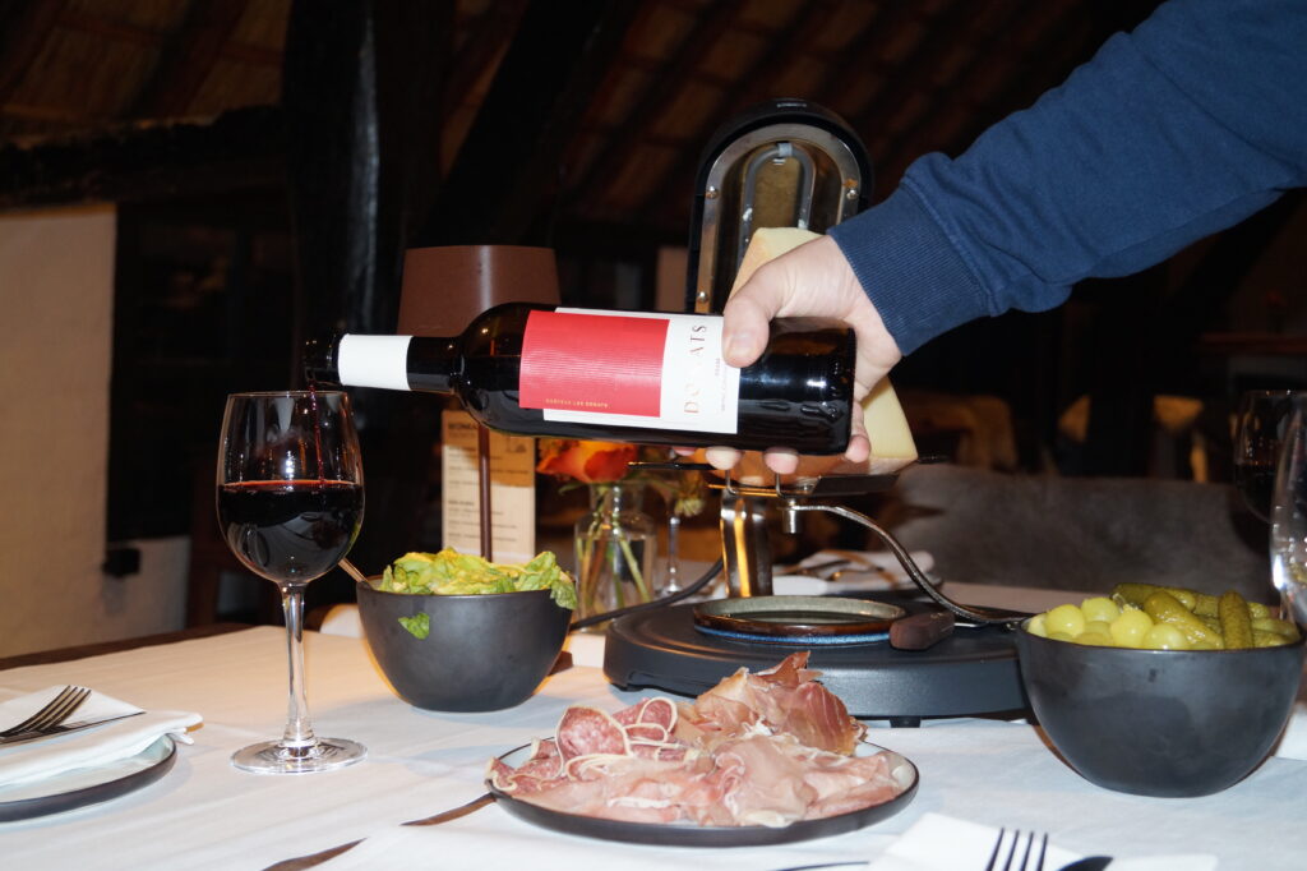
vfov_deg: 29.8
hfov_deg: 43.6
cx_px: 654
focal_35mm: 45
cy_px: 436
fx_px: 1633
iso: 640
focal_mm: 30
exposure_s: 1/60
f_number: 4.5
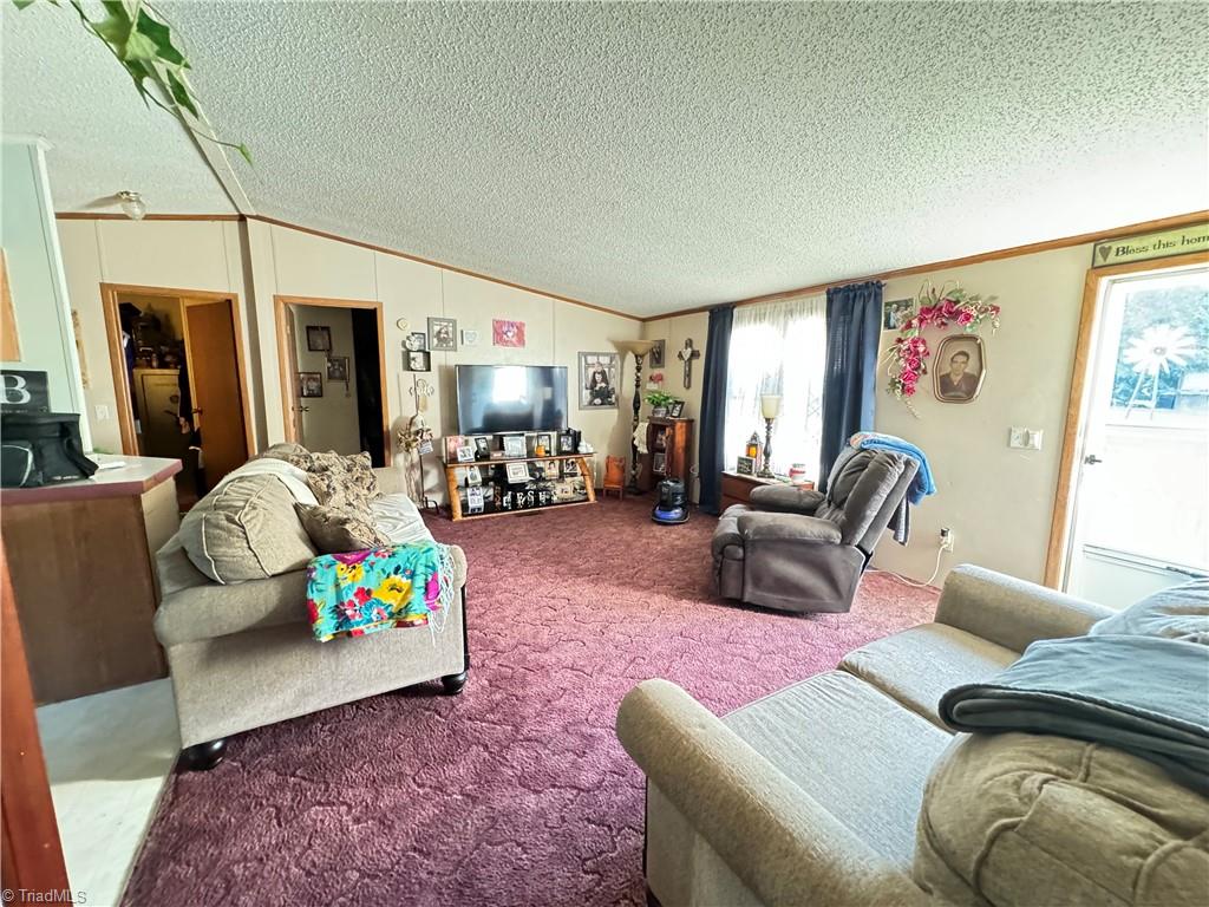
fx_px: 489
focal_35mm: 14
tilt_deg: -9.0
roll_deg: -0.2
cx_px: 604
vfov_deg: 85.7
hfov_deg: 102.1
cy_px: 454
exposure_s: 1/30
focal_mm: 2.22
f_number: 2.2
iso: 1250
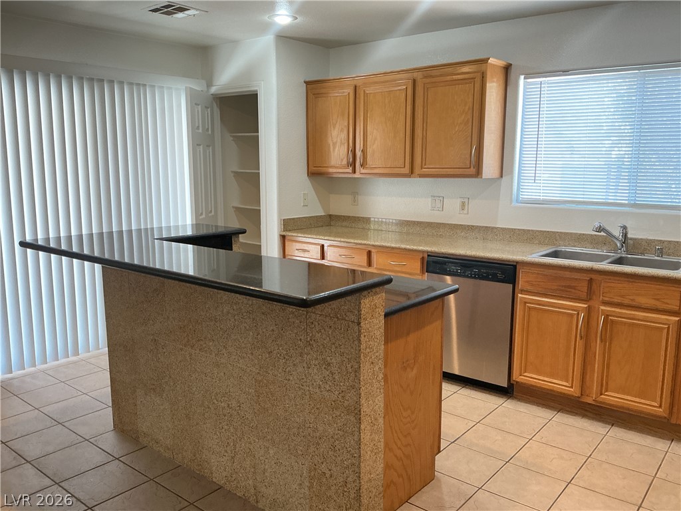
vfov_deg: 48.2
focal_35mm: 29
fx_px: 571
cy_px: 256
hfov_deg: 61.7
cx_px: 340
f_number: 1.8
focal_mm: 3
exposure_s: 1/60
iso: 250
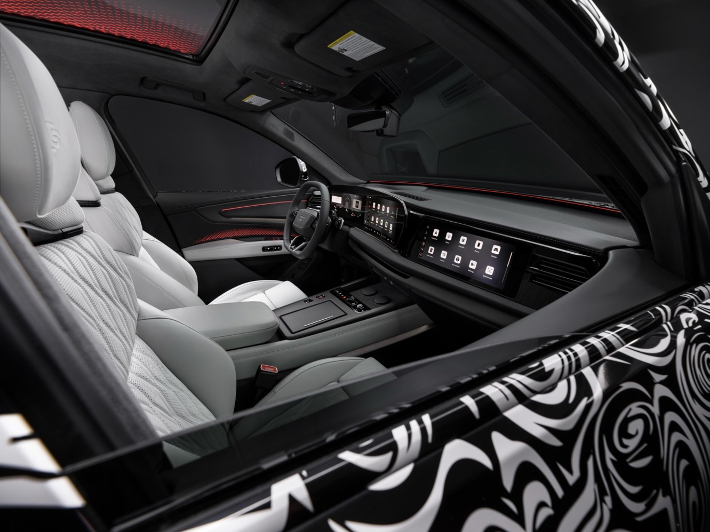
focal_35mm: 16
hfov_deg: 94.5
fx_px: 328
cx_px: 355
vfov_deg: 78.1
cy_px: 266
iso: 250
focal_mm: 20
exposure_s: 1/10
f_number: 9
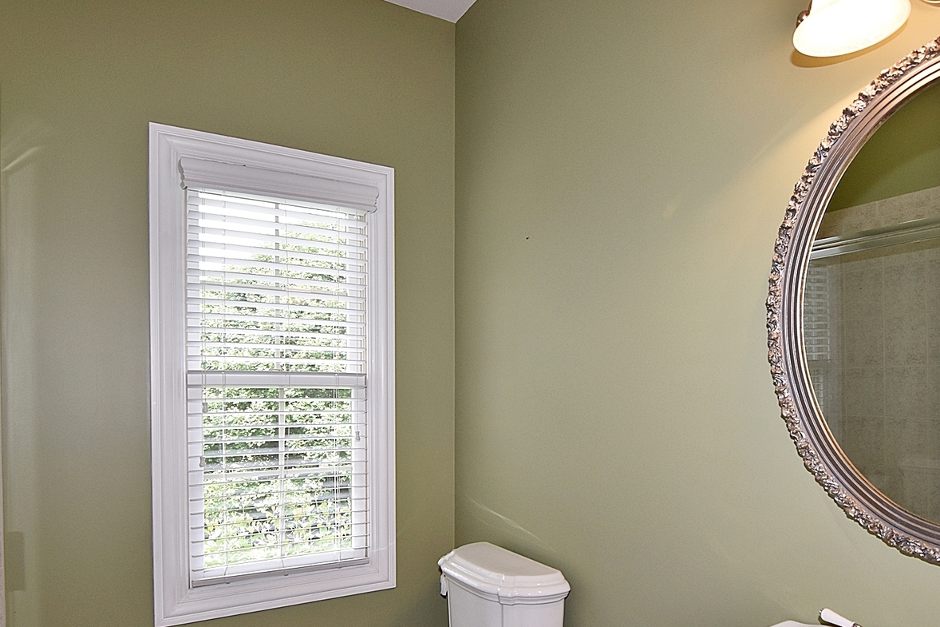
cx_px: 511
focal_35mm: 23
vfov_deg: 55.1
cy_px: 395
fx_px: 592
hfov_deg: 76.7
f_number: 5.6
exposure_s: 1/125
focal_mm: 11
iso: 640
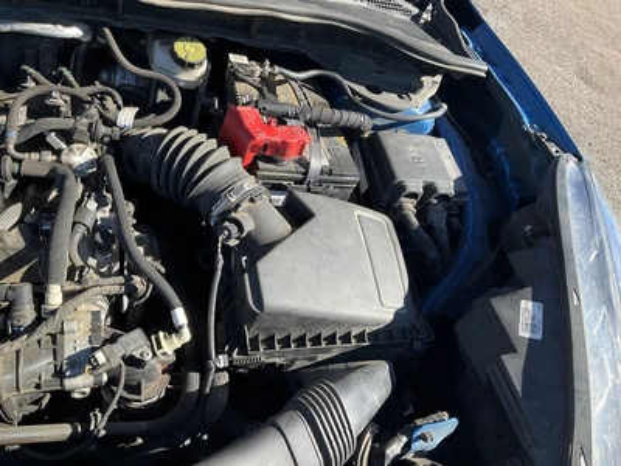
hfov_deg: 61.7
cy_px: 233
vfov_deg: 48.2
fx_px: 520
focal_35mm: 29
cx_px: 310
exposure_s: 1/446
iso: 25
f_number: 1.8
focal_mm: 3
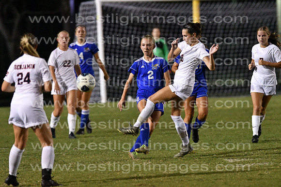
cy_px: 94
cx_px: 140
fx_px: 3513
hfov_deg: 4.6
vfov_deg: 3.1
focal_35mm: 450
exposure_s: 1/640
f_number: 3.5
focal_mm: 300
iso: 10000
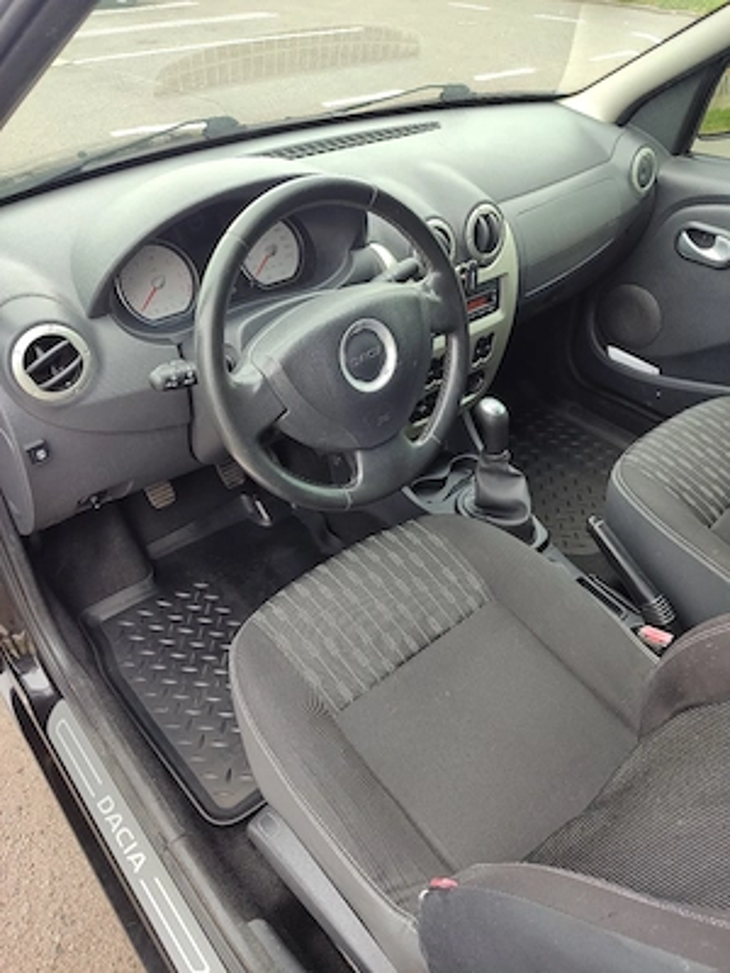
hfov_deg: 54.9
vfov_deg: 69.4
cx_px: 365
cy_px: 486
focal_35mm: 25
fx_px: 703
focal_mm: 5.95
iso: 67
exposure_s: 1/100
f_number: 1.89
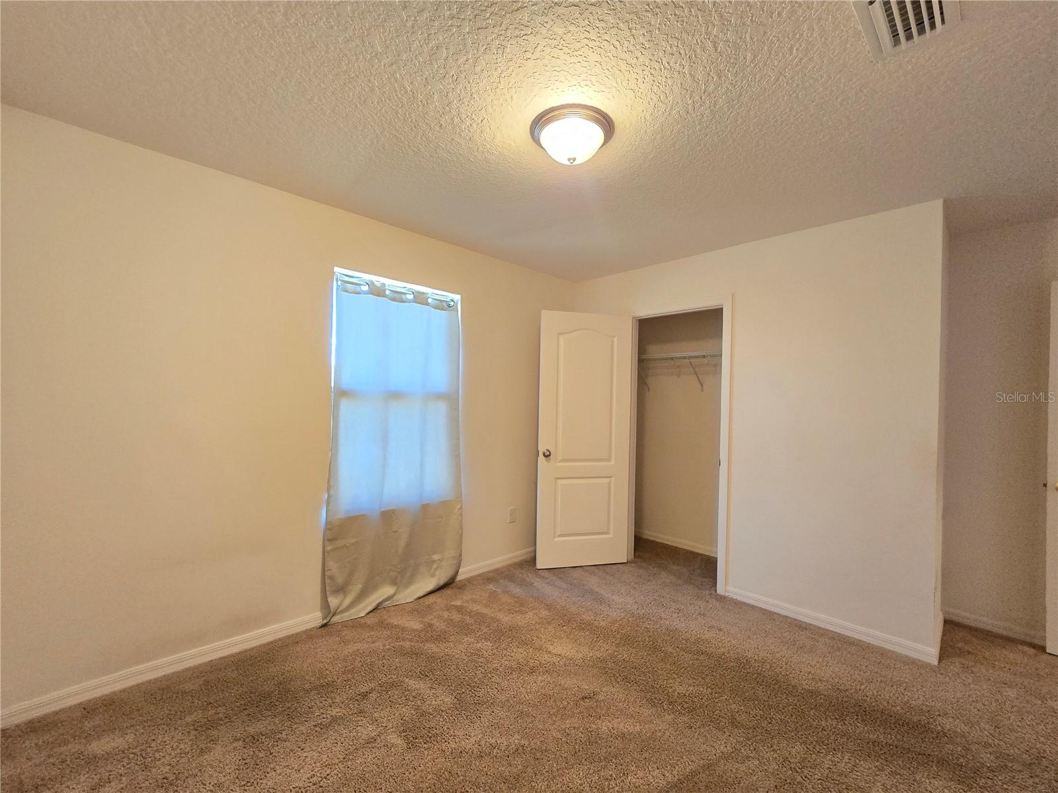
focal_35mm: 13
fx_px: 397
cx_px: 529
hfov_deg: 106.2
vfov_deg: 89.9
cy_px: 396
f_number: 2.2
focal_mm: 2.2
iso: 800
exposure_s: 1/60
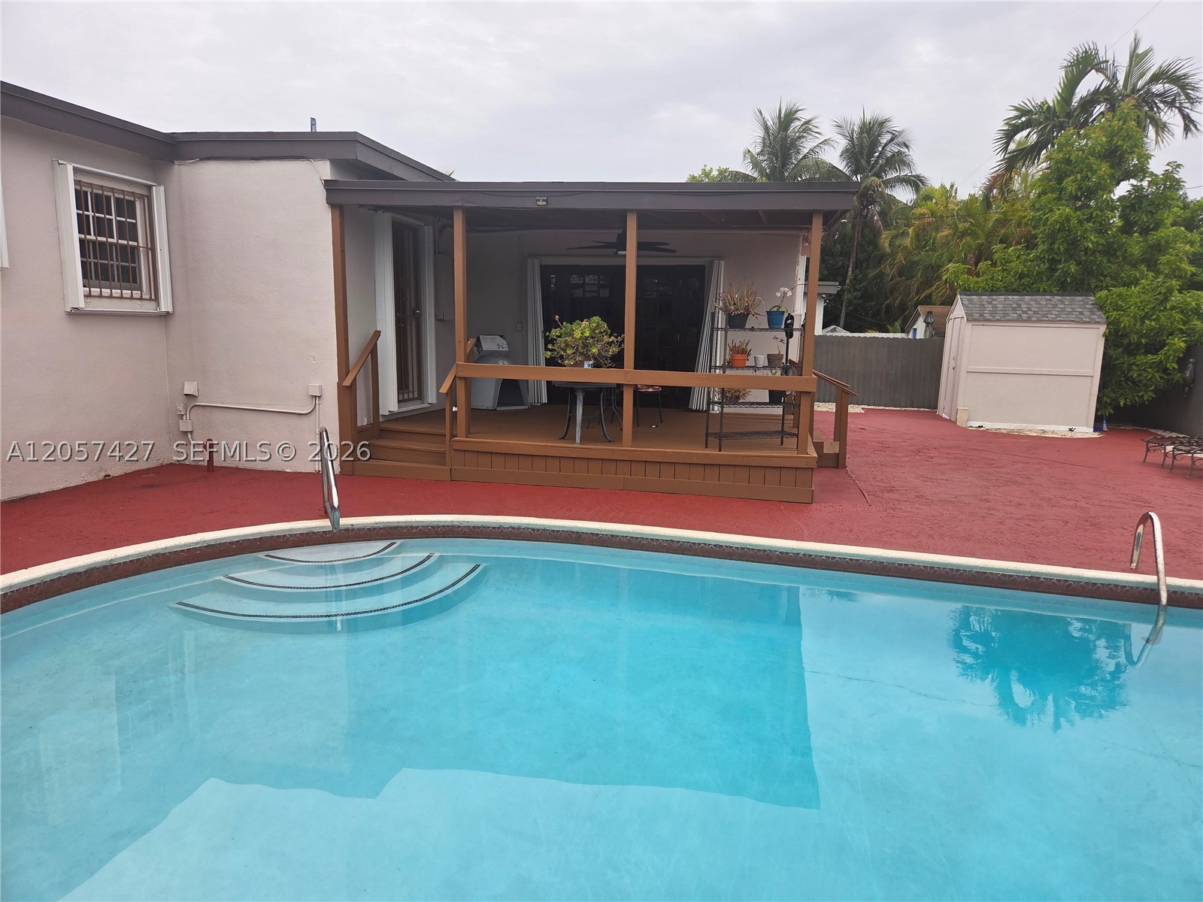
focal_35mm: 23
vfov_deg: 58.9
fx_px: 799
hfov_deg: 73.9
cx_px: 602
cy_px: 451
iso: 80
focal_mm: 5.4
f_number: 1.8
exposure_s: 1/4187
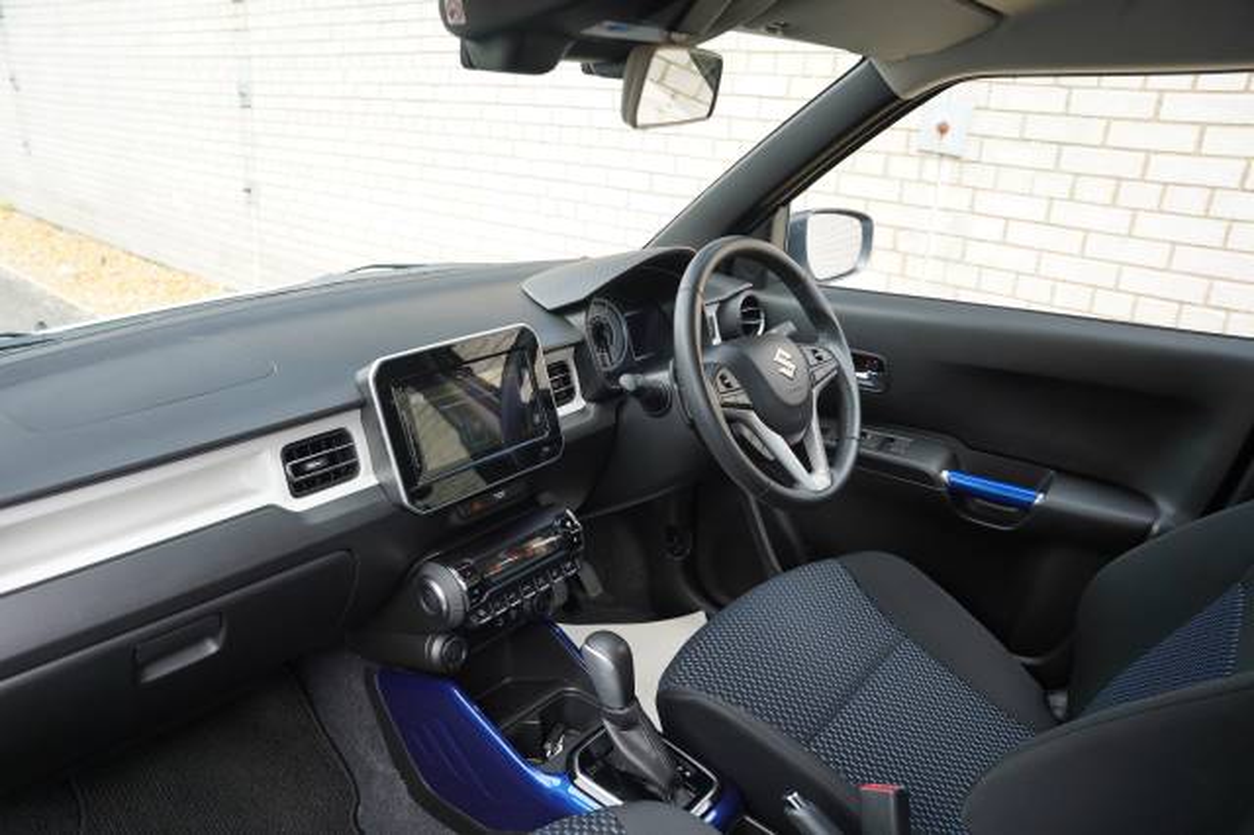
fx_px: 836
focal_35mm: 24
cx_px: 627
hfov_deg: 73.8
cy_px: 418
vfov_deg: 53.1
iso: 200
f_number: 4
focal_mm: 24
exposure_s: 1/60
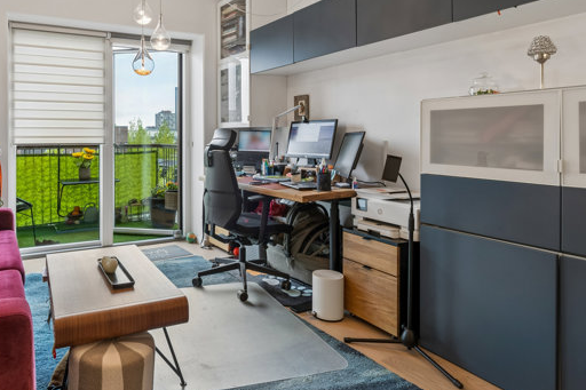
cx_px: 193
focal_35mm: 25
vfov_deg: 50.7
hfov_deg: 69.4
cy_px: 145
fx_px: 407
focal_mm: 16
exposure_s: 1/5
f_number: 8
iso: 160
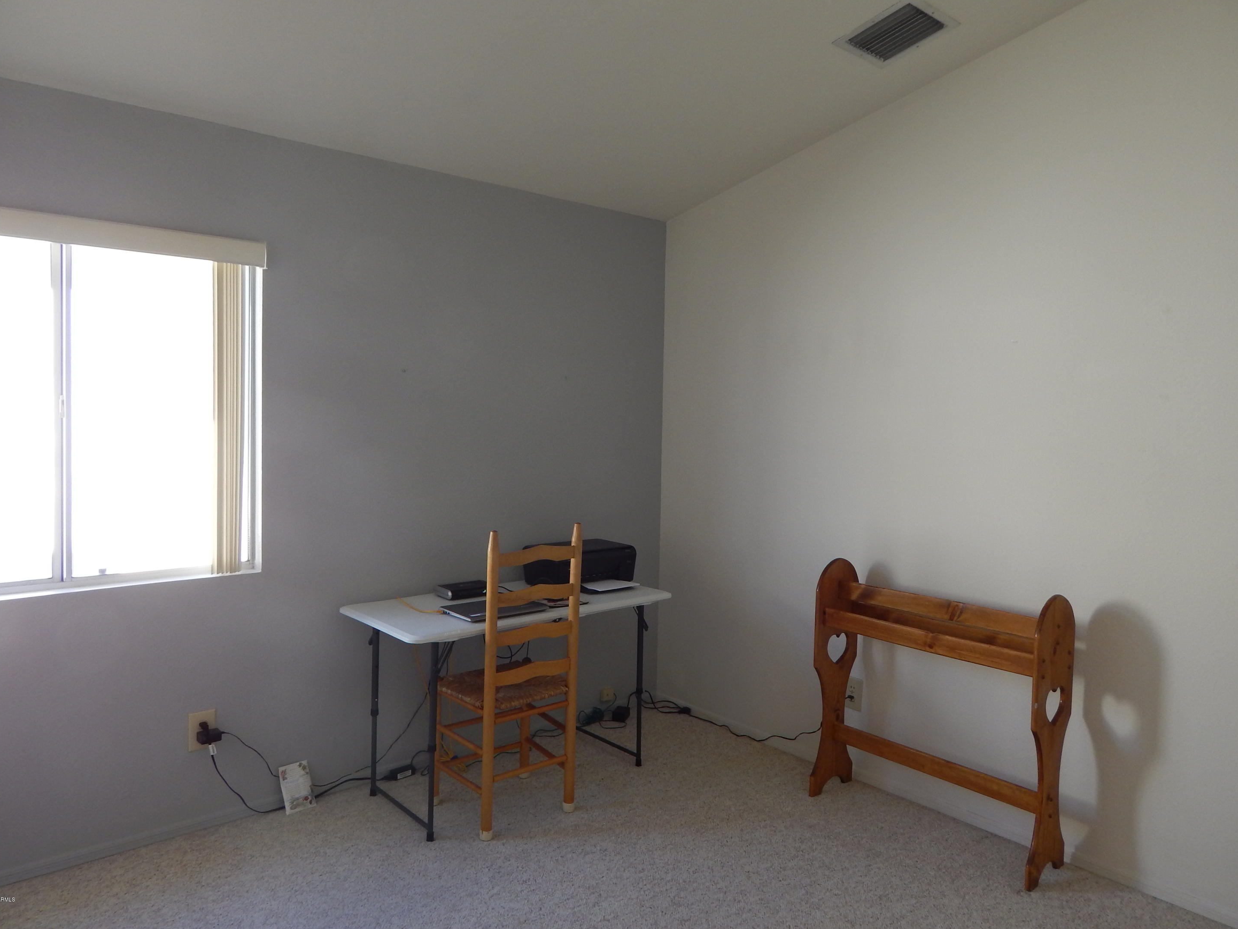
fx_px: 858
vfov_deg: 56.8
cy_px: 445
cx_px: 620
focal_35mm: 24
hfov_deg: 71.6
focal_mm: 4
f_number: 3
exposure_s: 1/40
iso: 125
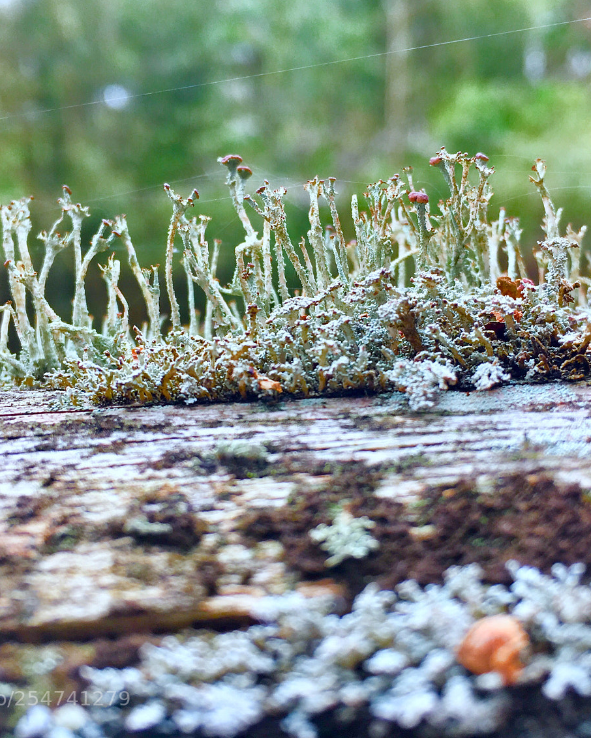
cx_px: 311
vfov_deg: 45.8
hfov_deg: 37.3
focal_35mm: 40
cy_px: 359
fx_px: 874
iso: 25
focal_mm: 4.15
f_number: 2.2
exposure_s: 1/152
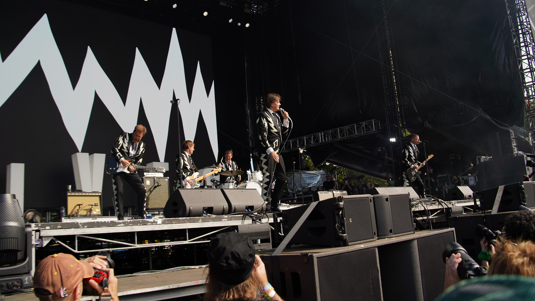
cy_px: 123
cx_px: 270
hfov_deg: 61.0
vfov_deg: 36.6
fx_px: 454
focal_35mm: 32
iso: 100
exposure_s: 1/250
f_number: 6.3
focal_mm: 30
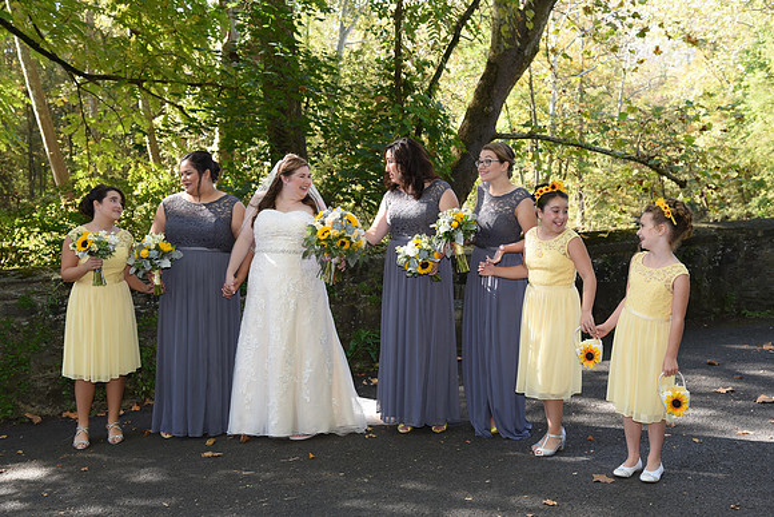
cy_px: 258
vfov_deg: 29.3
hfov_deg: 42.7
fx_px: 989
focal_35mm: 46
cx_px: 387
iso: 640
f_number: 5.6
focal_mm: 46
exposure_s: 1/200
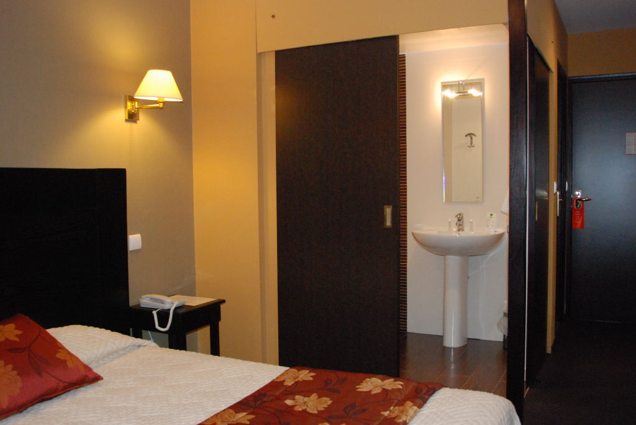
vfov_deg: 37.0
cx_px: 318
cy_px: 212
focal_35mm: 36
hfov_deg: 53.1
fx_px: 637
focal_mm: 24
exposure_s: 1/60
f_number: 6.3
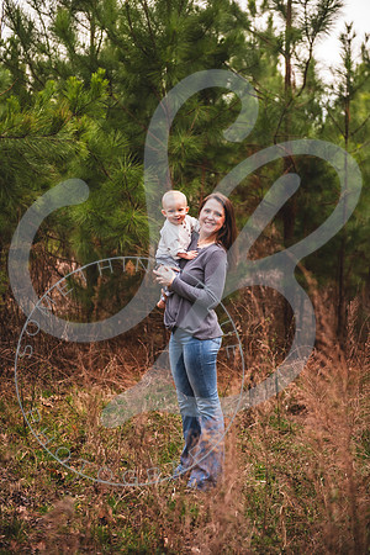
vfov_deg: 28.8
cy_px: 278
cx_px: 185
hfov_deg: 19.5
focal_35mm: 70
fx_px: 1079
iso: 400
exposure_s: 1/250
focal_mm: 70
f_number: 2.8
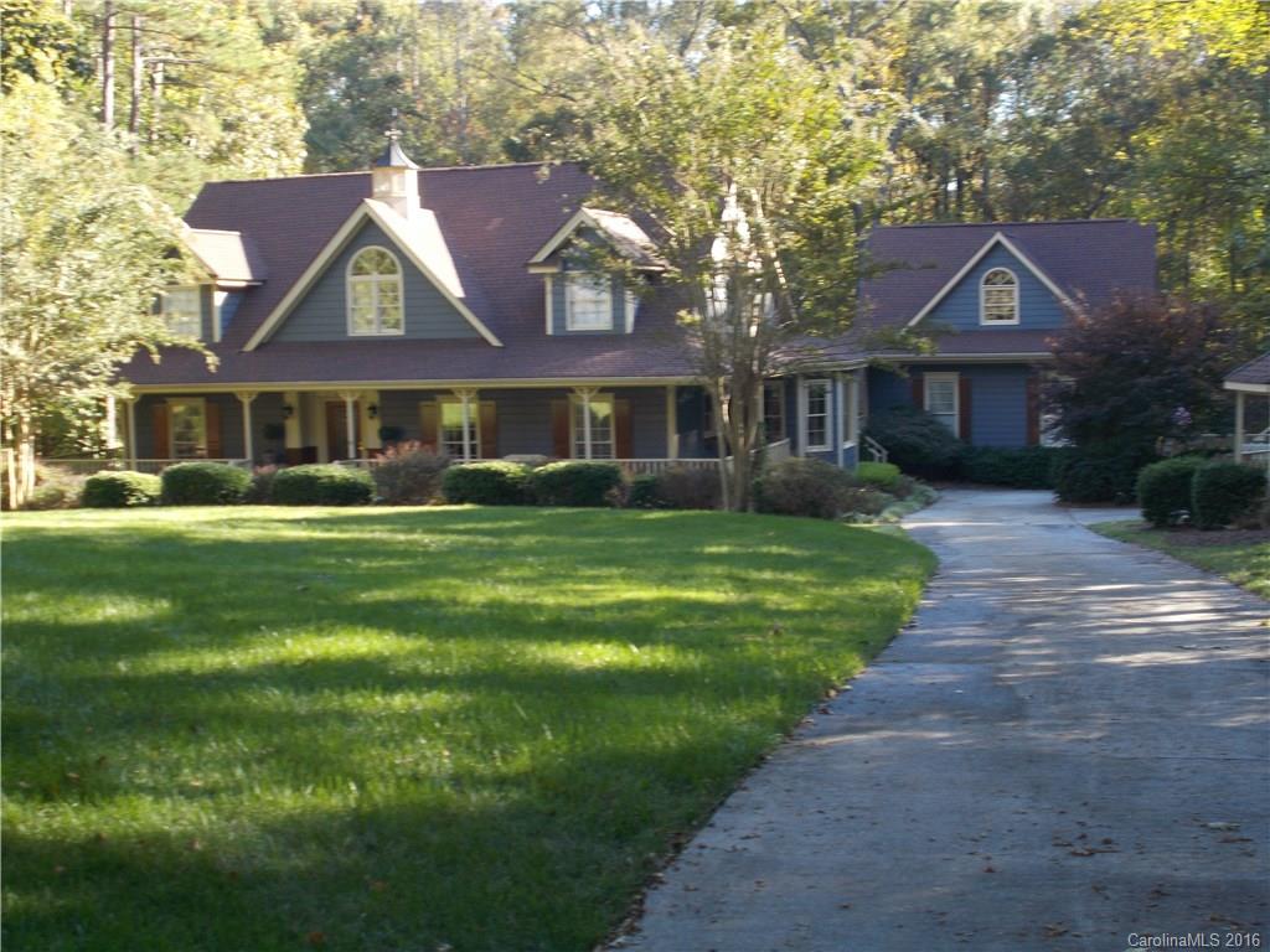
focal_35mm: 50
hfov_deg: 38.2
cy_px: 476
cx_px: 635
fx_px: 1834
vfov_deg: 29.1
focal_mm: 9
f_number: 4.5
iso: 80
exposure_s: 1/40
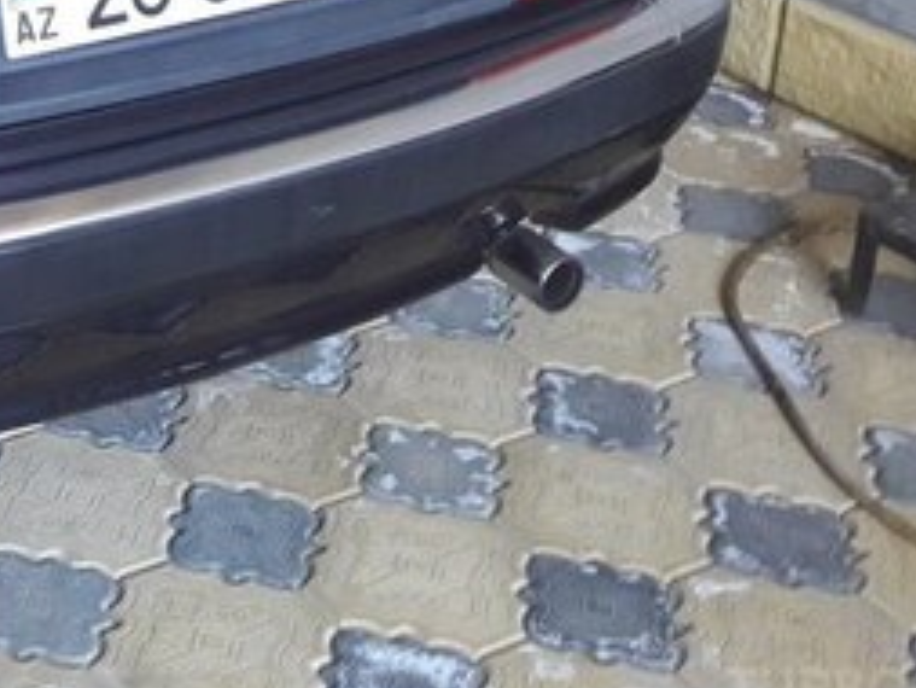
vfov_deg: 19.0
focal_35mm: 73
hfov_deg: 24.3
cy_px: -143
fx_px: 1933
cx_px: -177
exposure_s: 1/33
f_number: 1.9
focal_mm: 3.7
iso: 125
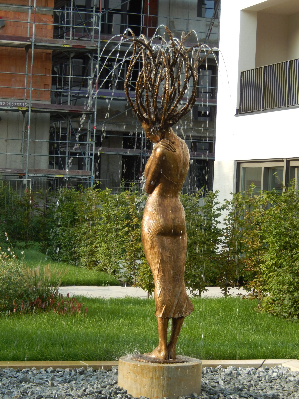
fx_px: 1209
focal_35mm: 105
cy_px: 200
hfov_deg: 14.1
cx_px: 150
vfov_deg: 18.7
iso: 125
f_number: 5.3
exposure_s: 1/160
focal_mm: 18.9
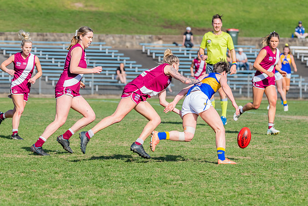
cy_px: 115
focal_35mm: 309
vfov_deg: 4.4
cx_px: 172
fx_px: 2647
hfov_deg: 6.7
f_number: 9
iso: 800
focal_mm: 260
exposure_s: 1/1600
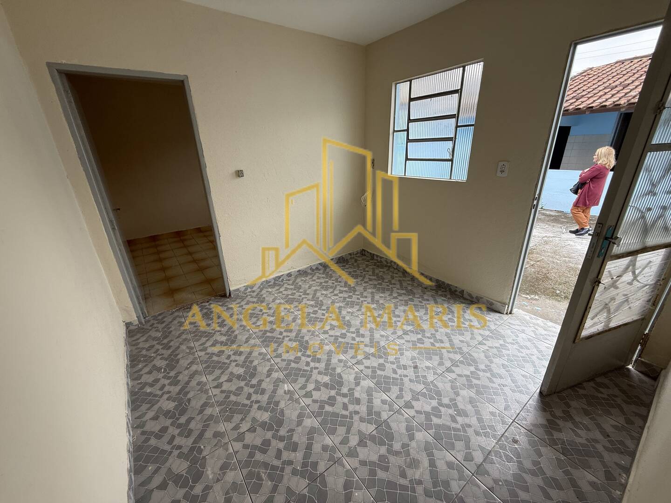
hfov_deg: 102.1
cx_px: 336
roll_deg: +1.9
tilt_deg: -21.0
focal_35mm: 14
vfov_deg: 85.7
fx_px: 271
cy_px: 252
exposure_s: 1/99
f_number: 2.2
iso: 50
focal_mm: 2.22
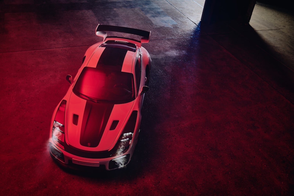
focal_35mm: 35
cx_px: 147
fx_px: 286
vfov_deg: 37.9
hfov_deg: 54.4
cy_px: 98
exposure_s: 1/200
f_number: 2.2
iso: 250
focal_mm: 35
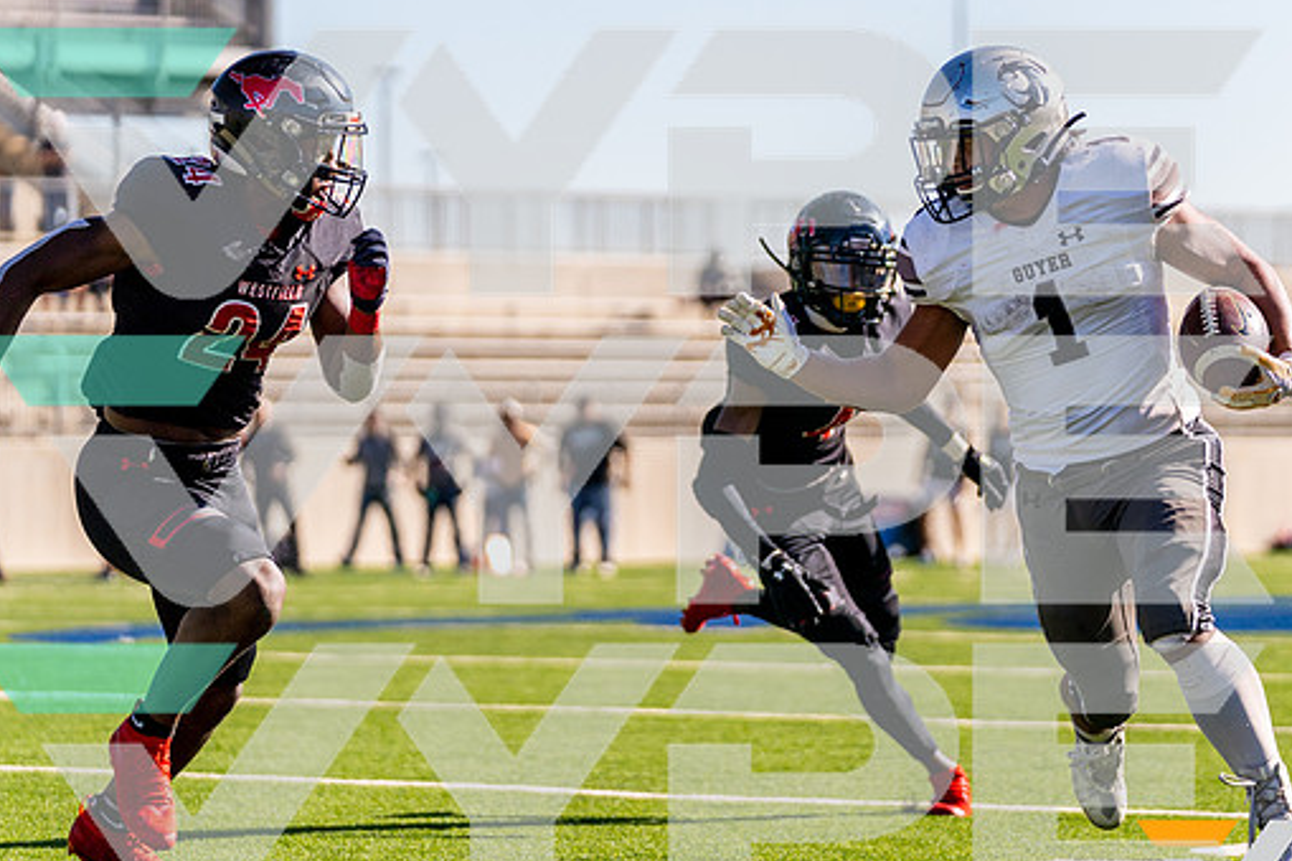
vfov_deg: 6.8
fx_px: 7283
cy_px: 392
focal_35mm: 203
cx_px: 855
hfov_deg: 10.1
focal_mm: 125
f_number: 2.8
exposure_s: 1/3200
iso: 400
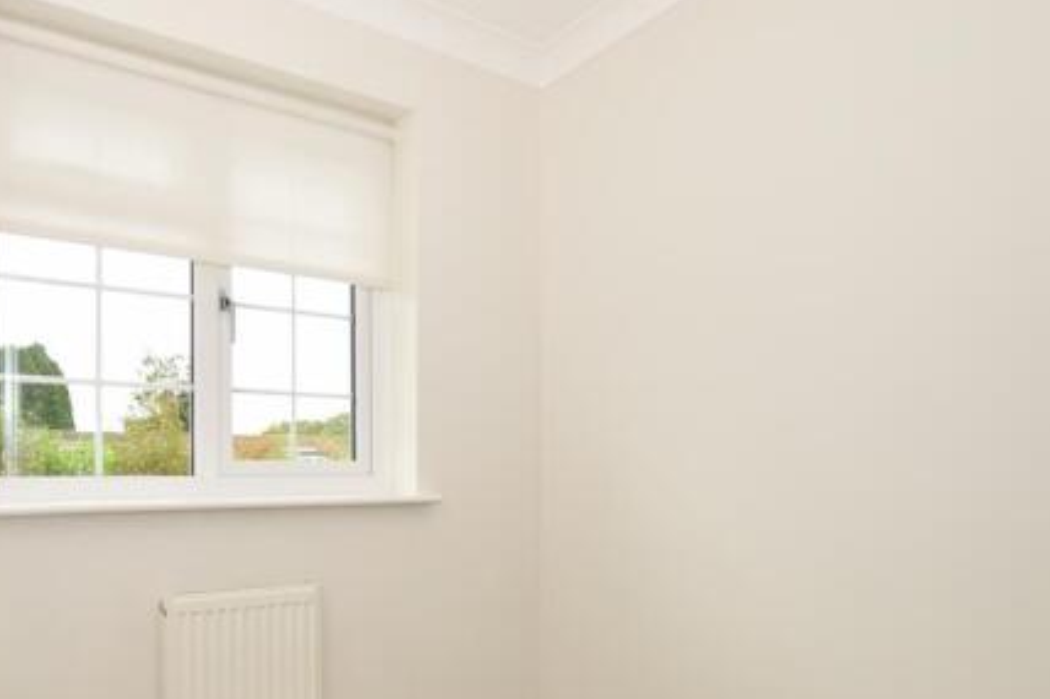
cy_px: 477
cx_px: 343
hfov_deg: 73.6
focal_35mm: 23
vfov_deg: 53.8
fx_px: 671
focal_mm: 10
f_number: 6.3
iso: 400
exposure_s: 1/160
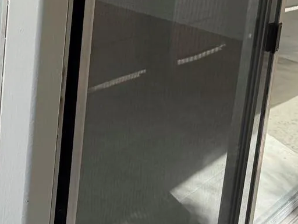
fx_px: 646
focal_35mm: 75
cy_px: -72
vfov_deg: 18.2
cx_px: -41
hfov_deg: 24.1
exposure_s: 1/1653
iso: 100
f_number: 1.78
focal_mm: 6.76
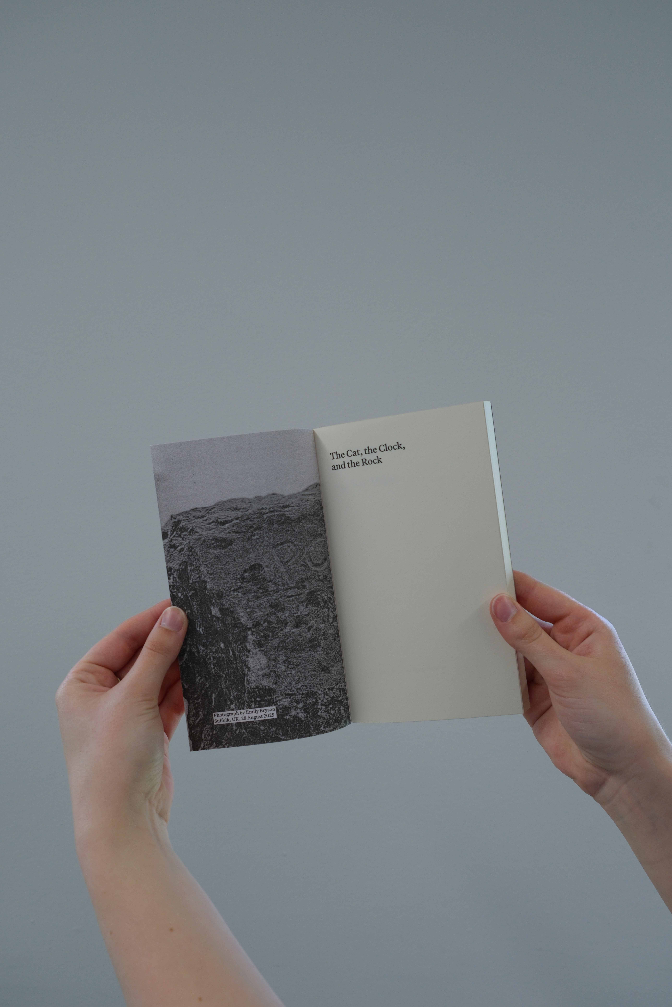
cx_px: 336
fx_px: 896
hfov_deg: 41.1
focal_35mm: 32
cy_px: 504
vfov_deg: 58.7
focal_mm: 21.4
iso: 400
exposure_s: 1/60
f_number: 5.6
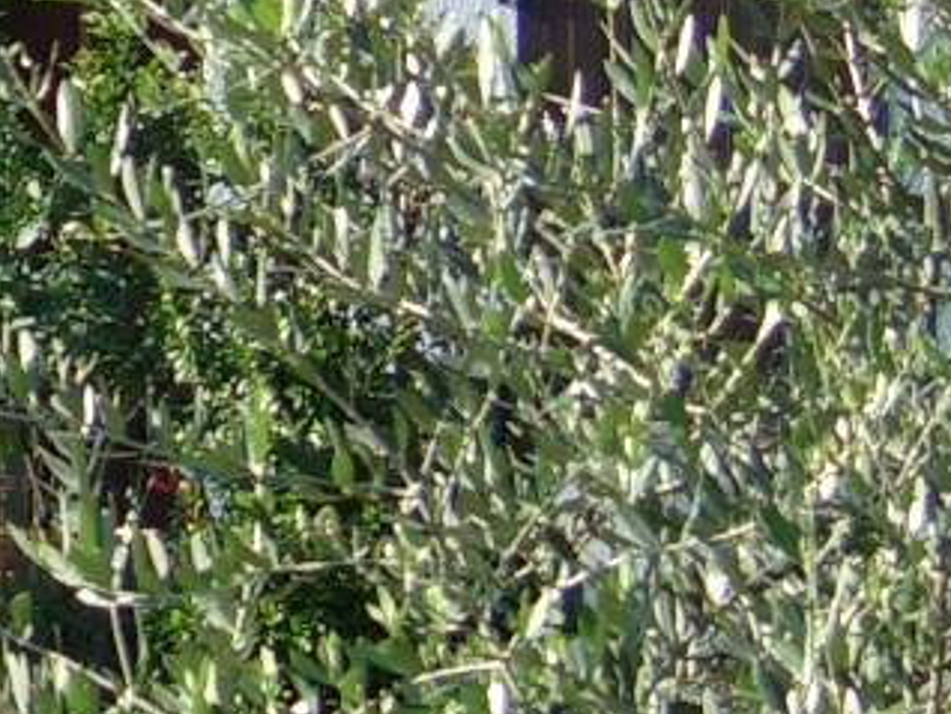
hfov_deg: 9.7
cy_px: -9
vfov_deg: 7.6
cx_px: -583
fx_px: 5389
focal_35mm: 196
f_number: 2.8
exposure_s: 1/500
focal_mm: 8
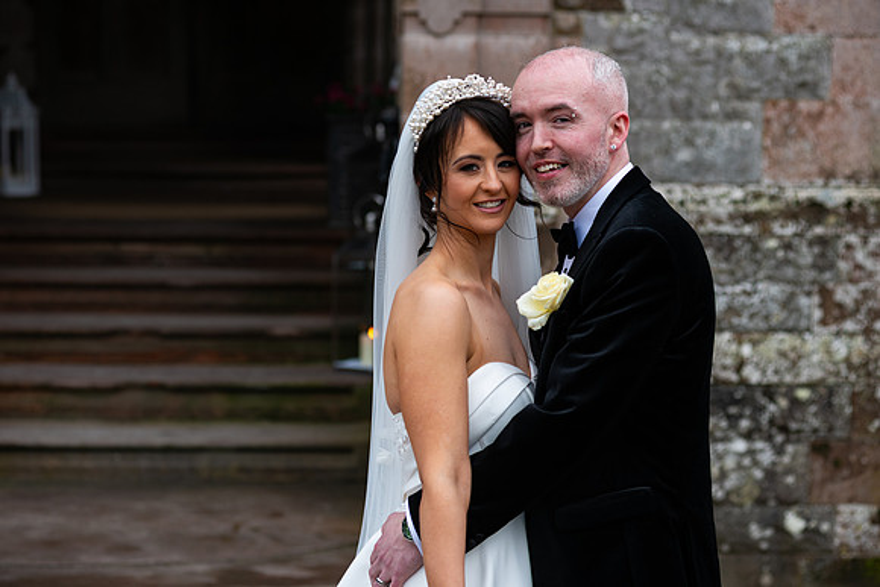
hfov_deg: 20.1
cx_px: 440
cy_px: 294
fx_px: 2487
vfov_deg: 13.5
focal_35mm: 102
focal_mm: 100
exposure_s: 1/160
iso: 160
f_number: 3.5
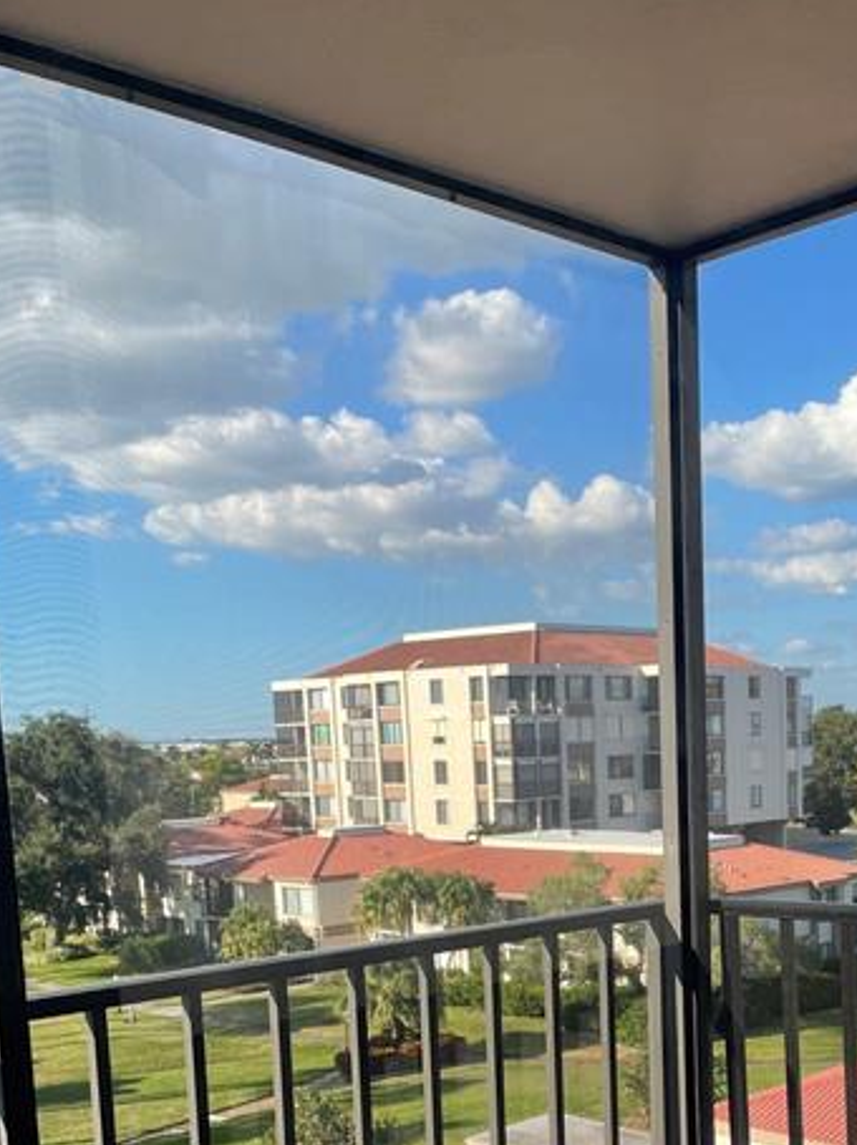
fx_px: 1454
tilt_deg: -8.5
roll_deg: +2.5
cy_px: 946
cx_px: 665
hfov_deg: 32.1
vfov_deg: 40.8
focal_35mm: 44
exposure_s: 1/1416
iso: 32
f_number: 1.6
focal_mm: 4.2
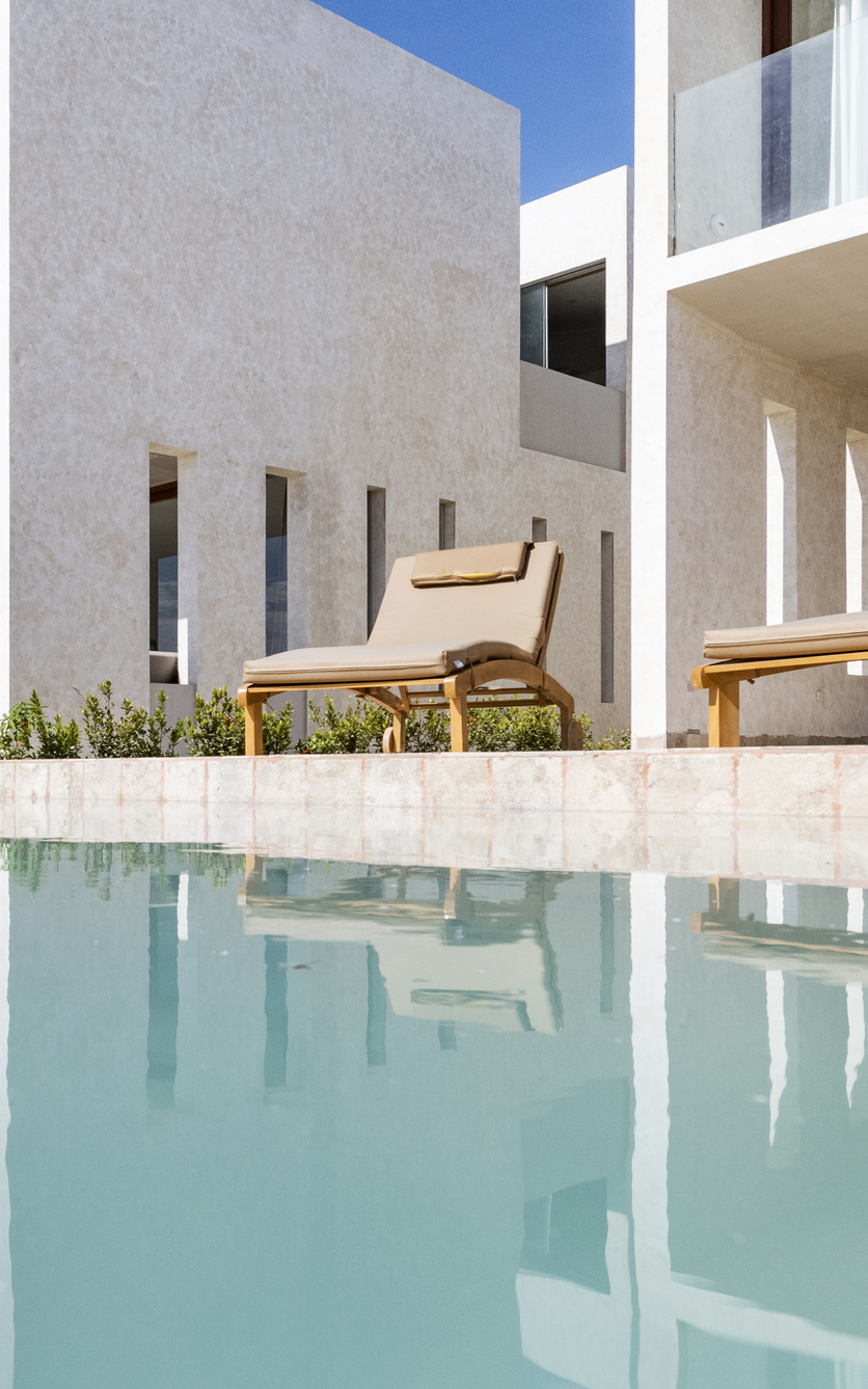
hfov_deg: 34.1
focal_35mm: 32
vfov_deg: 59.6
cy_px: 676
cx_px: -89
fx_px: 1211
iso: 500
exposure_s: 1/2500
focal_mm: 14
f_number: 8
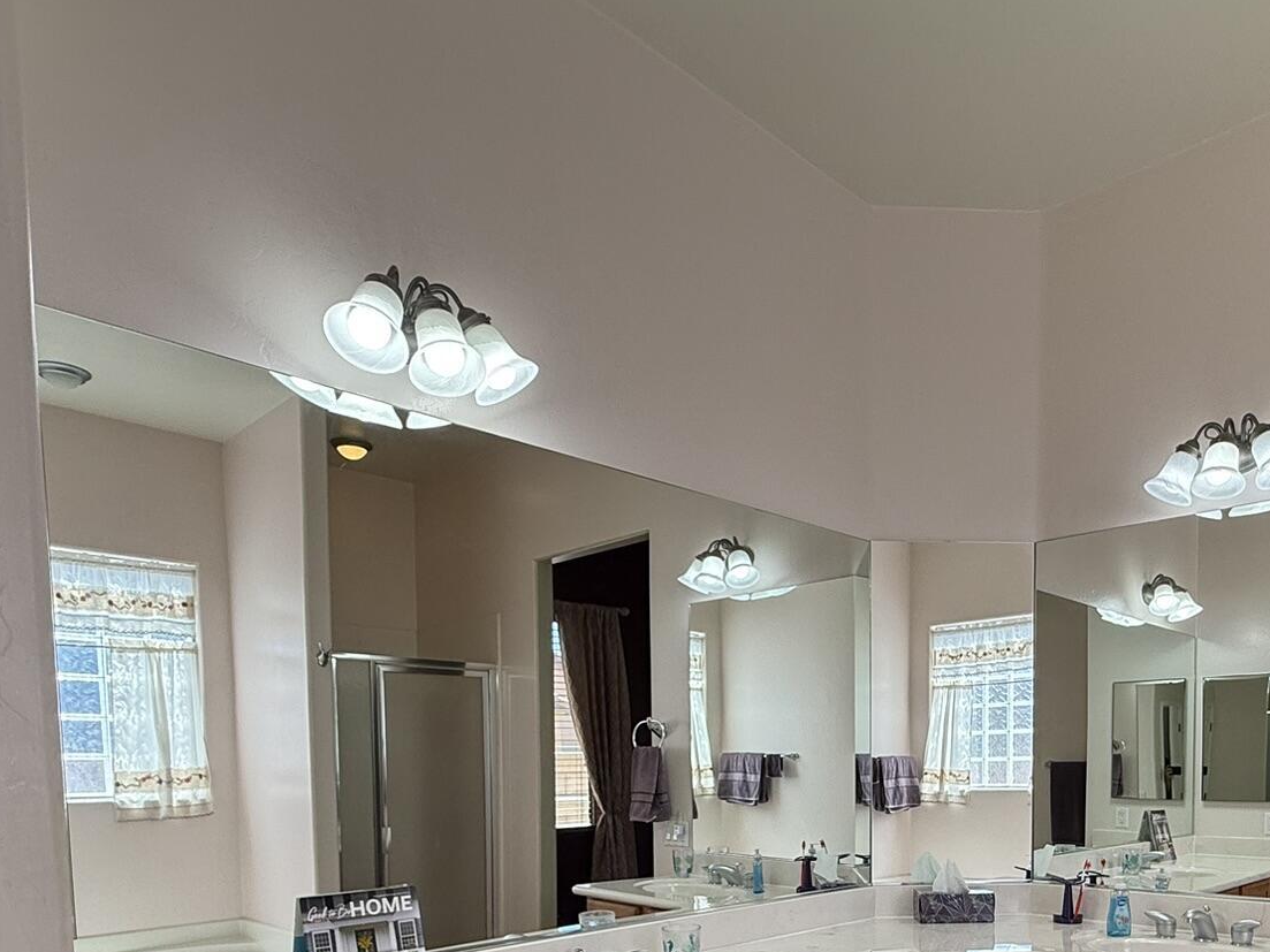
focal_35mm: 26
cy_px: 840
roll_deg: -1.0
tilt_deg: -2.6
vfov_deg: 48.1
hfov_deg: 66.2
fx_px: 954
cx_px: 799
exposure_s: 1/240
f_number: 2.2
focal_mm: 2.22
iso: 64
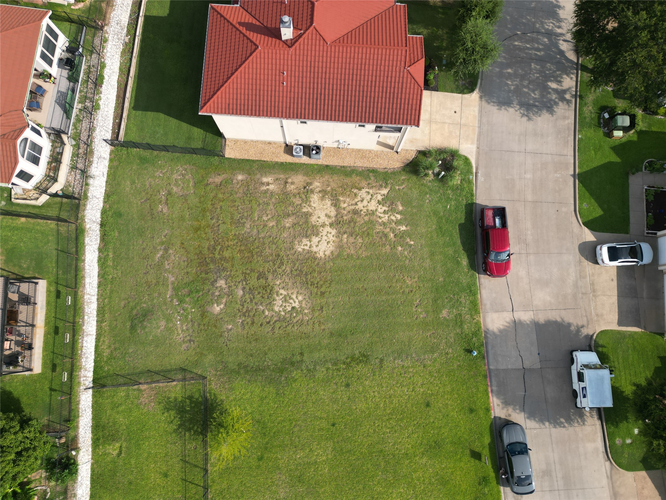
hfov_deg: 71.6
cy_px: 250
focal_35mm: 24
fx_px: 462
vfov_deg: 56.8
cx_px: 333
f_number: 1.7
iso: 110
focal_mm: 6.72
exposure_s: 1/1600
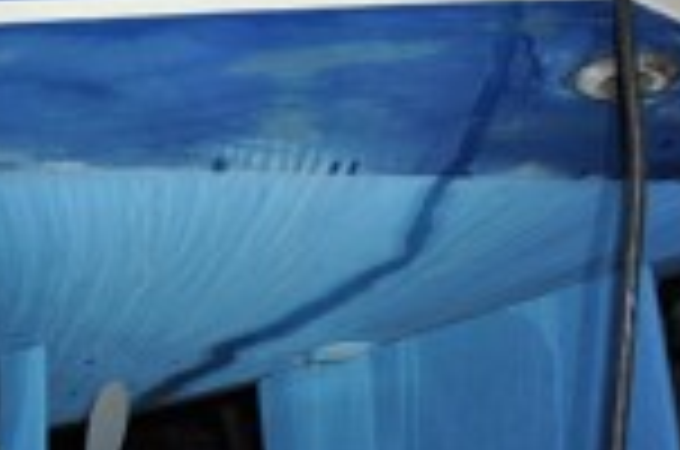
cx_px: -167
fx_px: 1885
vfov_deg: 13.5
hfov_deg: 19.1
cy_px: 50
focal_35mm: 100
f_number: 3.8
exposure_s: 1/60
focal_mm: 24
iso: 800
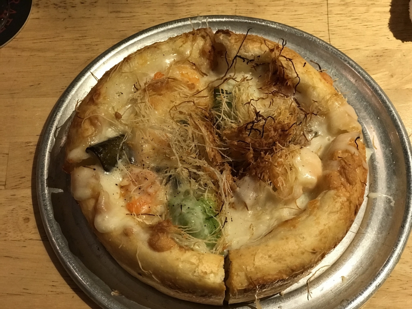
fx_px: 678
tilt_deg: -59.4
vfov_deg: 25.7
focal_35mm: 57
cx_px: 206
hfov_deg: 33.8
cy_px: 154
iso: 320
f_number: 2.8
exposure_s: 1/50
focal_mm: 6.6
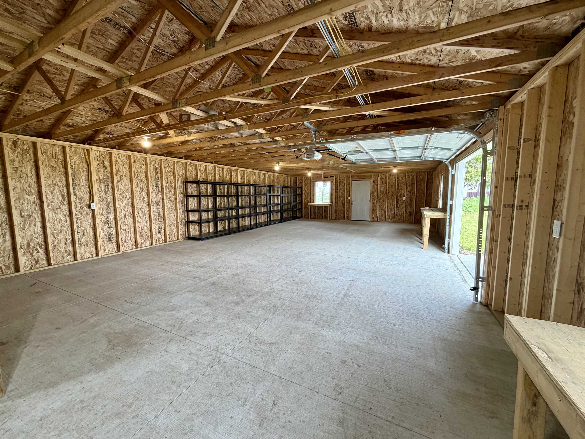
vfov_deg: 85.7
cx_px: 292
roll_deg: +0.4
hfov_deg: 102.1
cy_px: 220
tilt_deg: -6.6
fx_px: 237
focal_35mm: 14
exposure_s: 1/120
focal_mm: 2.22
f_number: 2.2
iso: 200
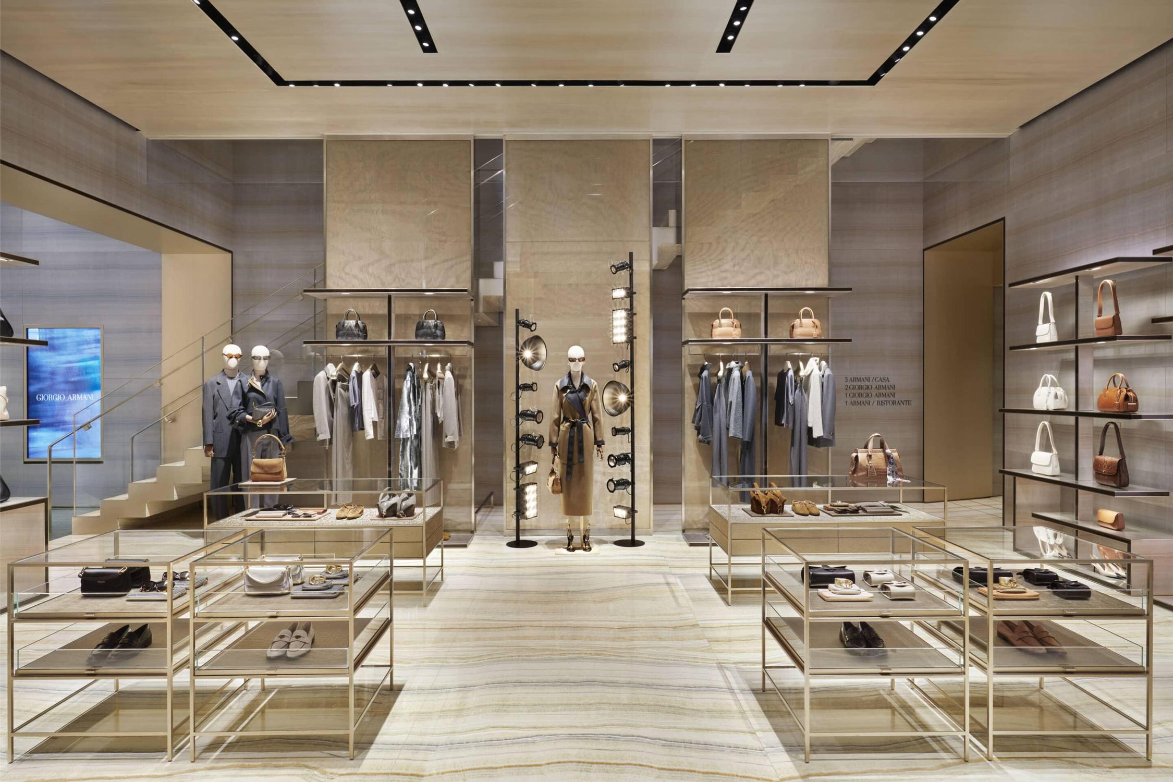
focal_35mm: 20
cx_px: 586
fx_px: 652
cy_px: 391
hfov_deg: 84.0
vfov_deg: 61.9
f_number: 11
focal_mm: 20
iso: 100
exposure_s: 1/2.5
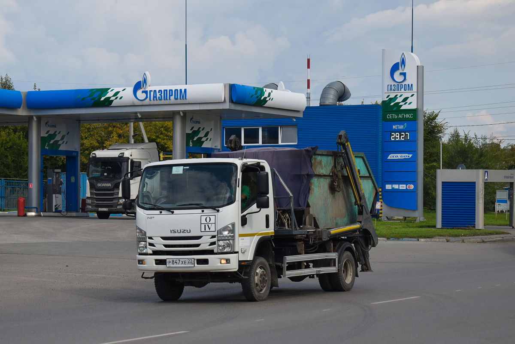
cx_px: 258
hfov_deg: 24.6
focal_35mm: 82
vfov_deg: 16.6
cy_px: 172
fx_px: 1180
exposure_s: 1/800
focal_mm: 55
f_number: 6.3
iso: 200
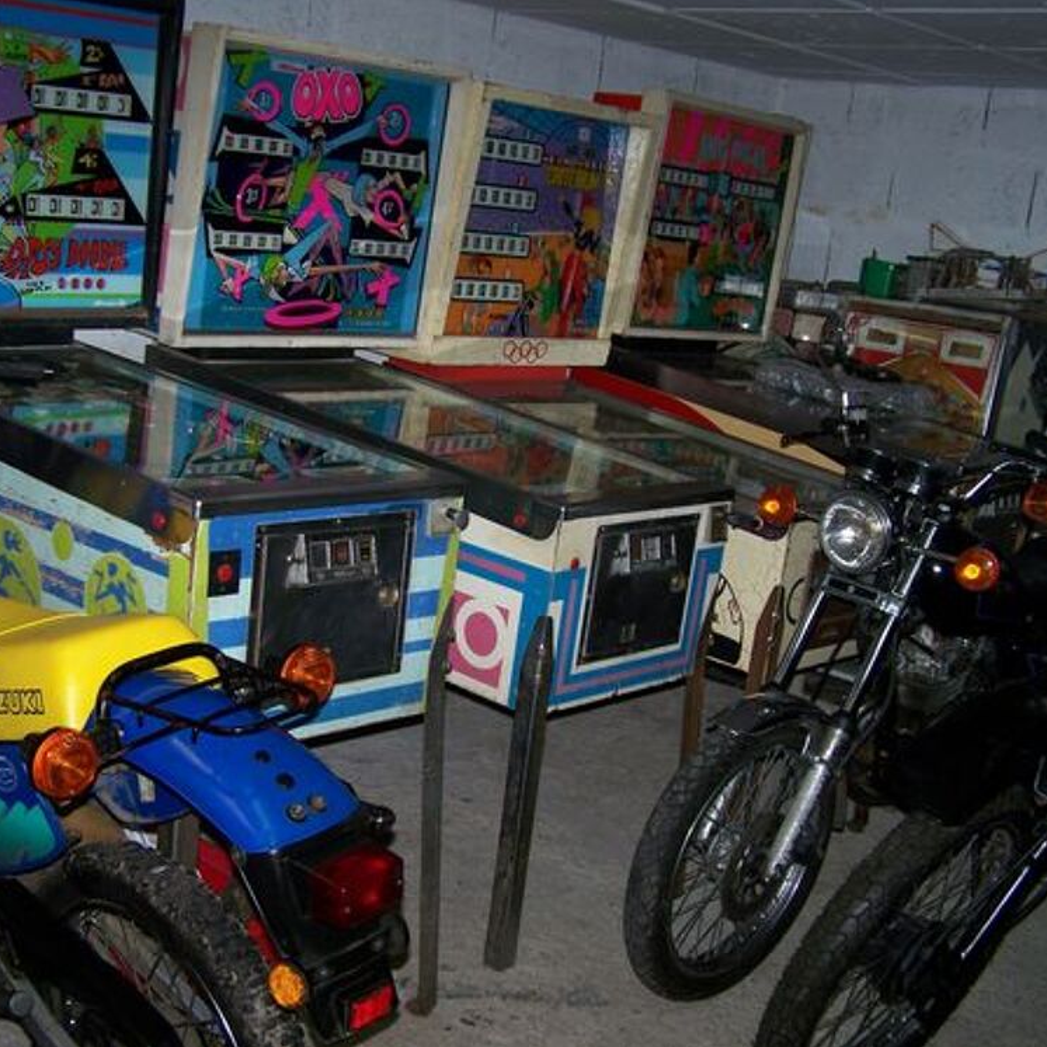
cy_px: 525
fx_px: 1540
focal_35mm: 45
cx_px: 445
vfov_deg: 37.6
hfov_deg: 37.5
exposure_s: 1/60
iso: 80
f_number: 2.8
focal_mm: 6.3
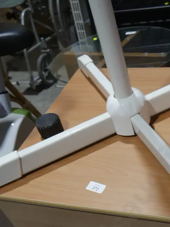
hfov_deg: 28.8
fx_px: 321
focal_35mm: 49
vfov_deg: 37.1
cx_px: 146
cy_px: 192
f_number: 3.5
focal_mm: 14
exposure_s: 1/100
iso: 200
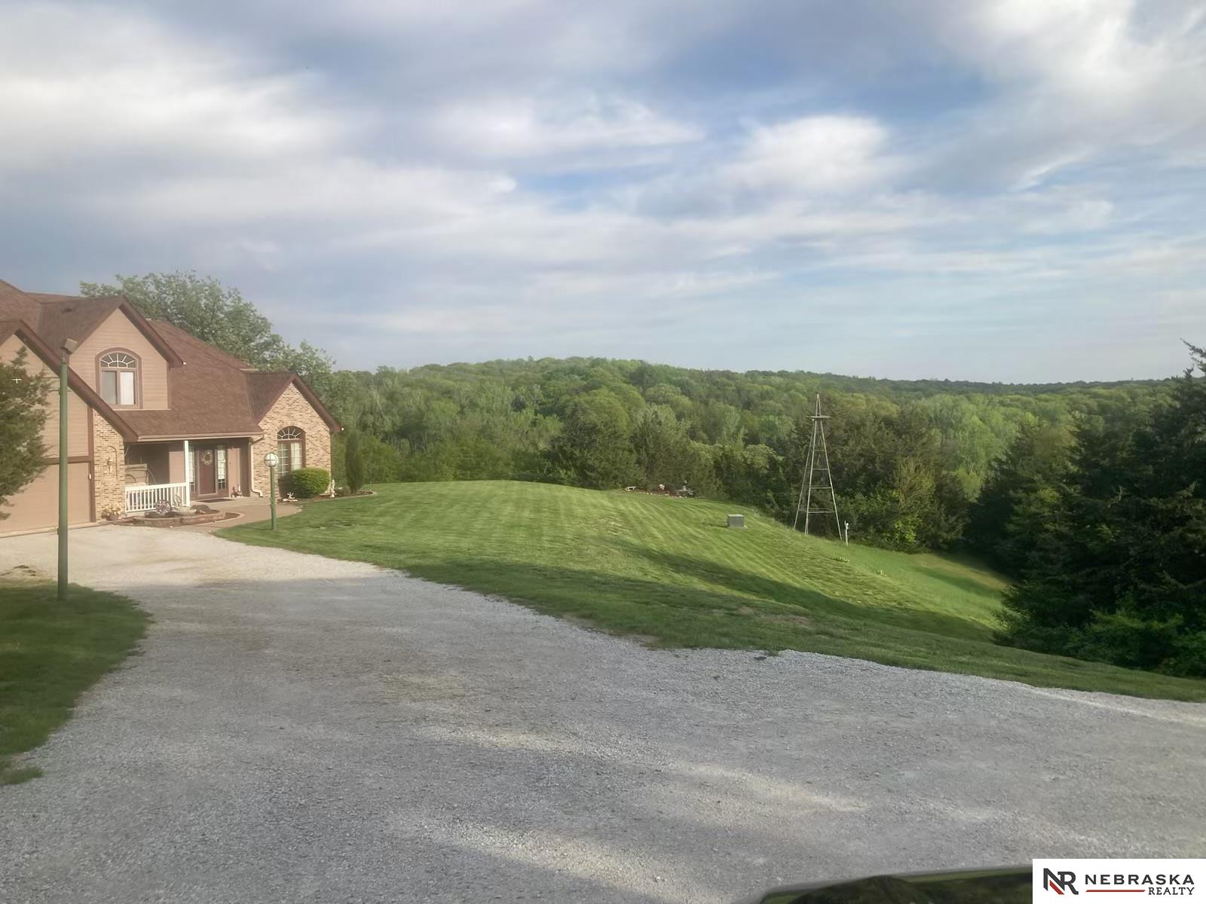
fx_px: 976
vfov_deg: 49.7
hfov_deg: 63.4
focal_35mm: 28
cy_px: 452
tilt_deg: -2.0
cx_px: 603
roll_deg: -0.7
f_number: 1.8
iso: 20
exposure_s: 1/1548
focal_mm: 3.99
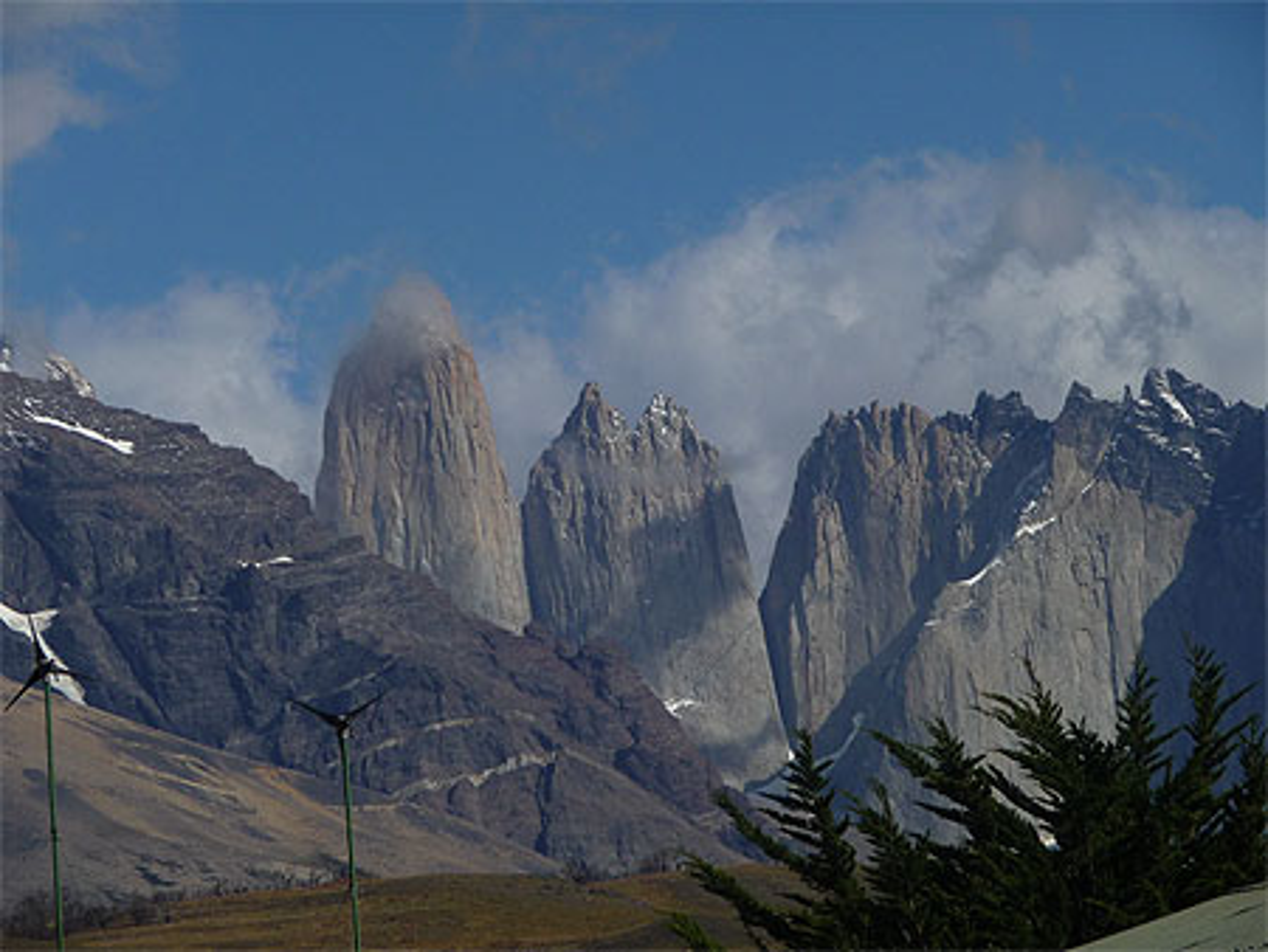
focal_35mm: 199
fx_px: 7293
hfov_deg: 9.9
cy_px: 476
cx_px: 634
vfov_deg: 7.5
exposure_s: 1/320
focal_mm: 34.2
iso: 100
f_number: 11
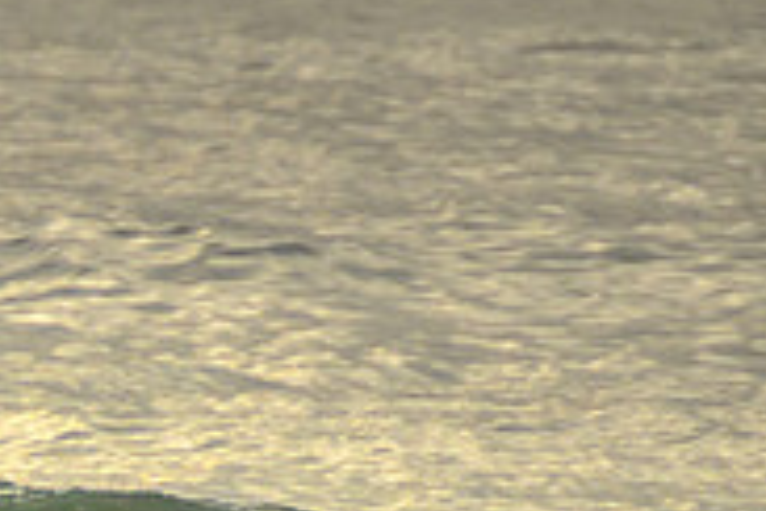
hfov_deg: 1.2
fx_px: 36999
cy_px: 682
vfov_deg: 0.8
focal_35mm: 1739
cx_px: -719
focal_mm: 400
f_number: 5.6
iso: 500
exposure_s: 1/2000
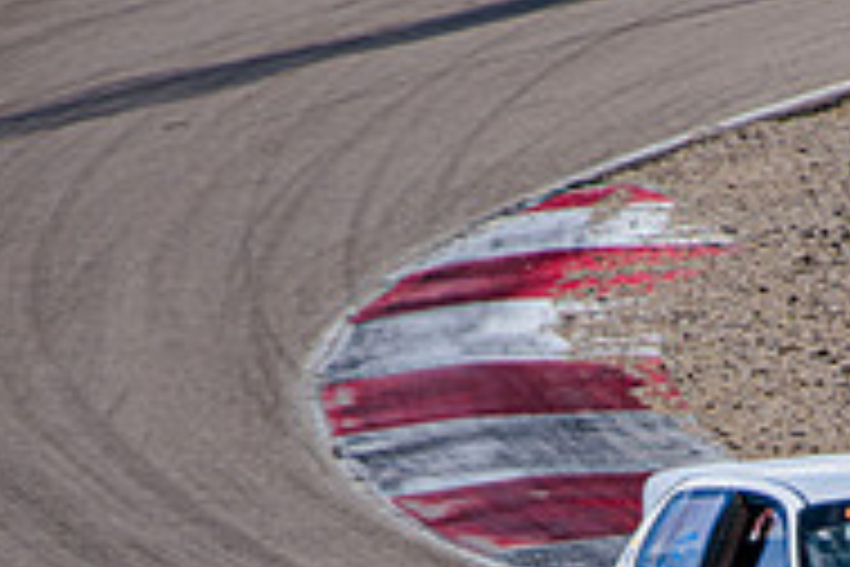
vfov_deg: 1.0
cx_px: 733
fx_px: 33383
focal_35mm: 1414
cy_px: 803
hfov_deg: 1.5
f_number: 5.6
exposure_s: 1/640
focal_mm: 400
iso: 100
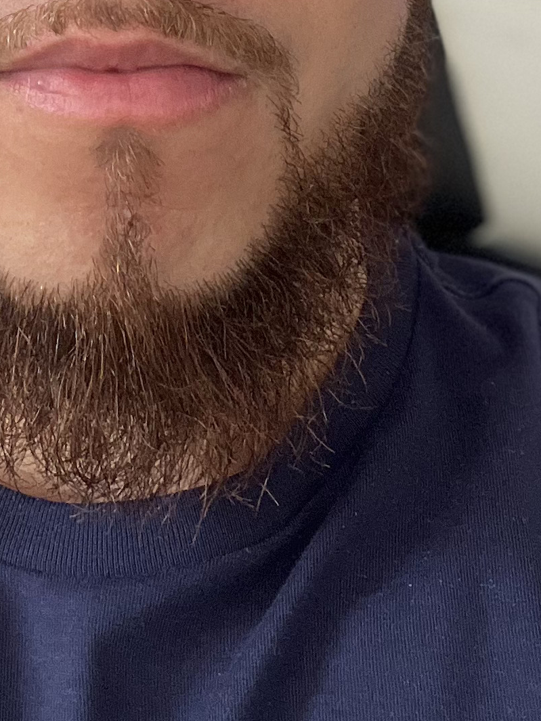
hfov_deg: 16.8
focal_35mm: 87
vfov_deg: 21.3
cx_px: 57
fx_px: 1813
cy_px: -85
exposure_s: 1/60
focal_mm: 2.71
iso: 250
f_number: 2.2
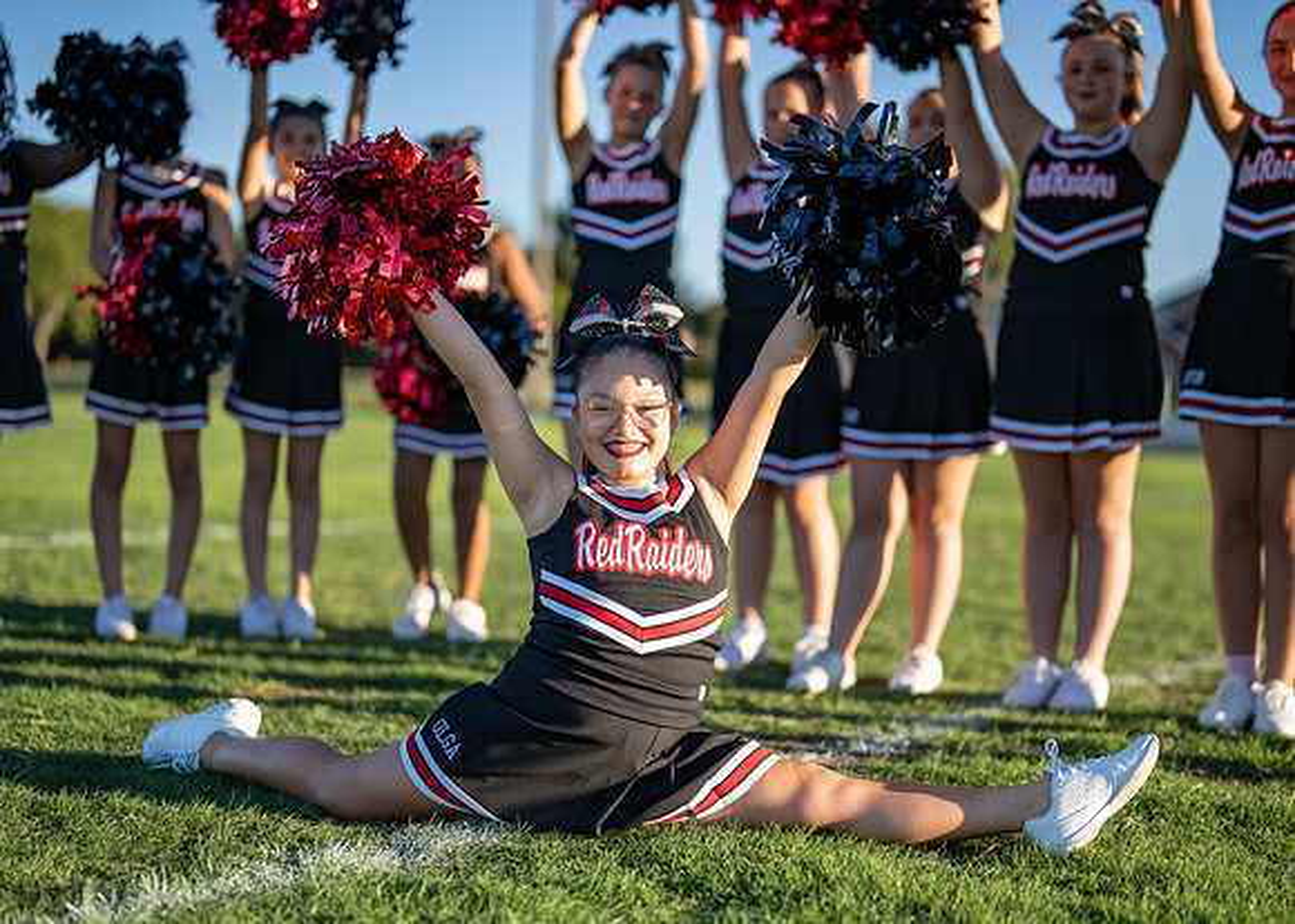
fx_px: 2134
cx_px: 656
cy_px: 496
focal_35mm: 58
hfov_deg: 33.8
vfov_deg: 24.4
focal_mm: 50
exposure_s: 1/5000
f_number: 1.2
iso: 160
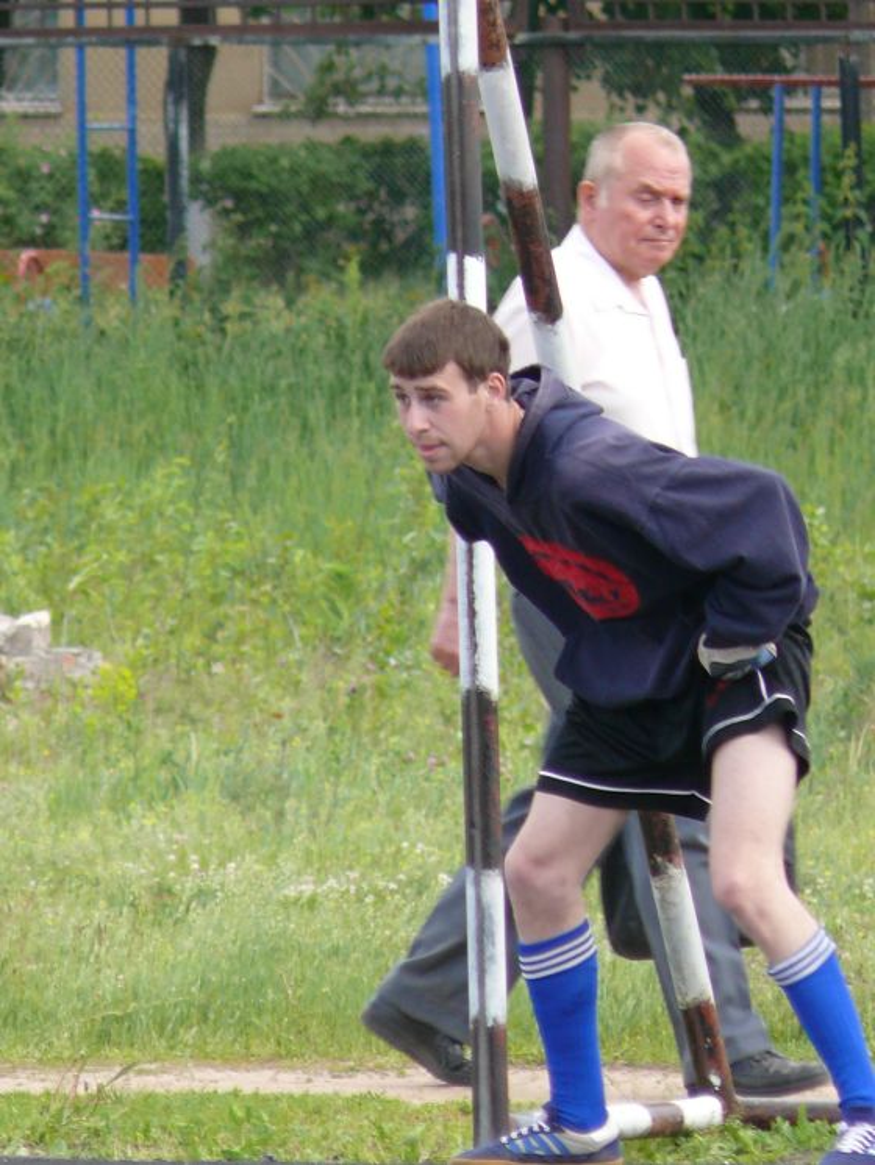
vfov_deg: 2.7
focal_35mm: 748
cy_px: 582
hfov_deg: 2.0
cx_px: 438
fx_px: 25196
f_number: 4
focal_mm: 88.8
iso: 100
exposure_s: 1/160
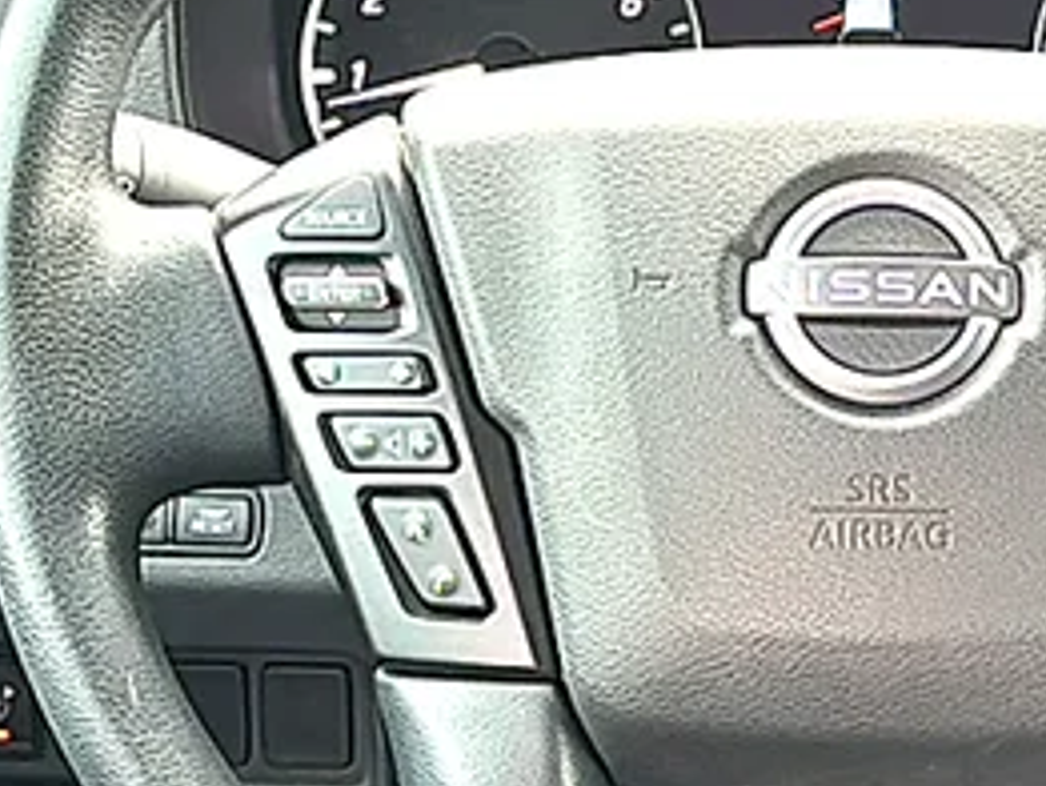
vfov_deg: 12.6
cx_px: 870
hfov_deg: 16.5
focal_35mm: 118
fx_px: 3567
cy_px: 347
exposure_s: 1/41
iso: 100
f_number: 1.78
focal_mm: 6.86
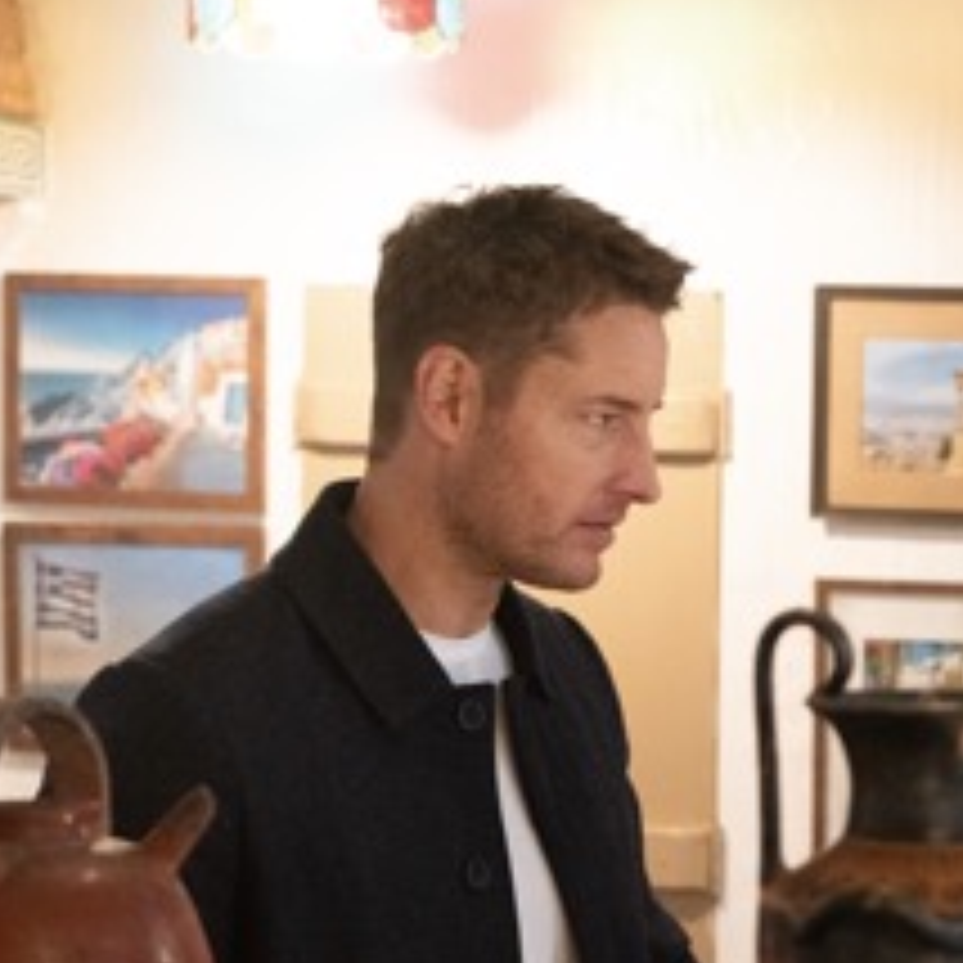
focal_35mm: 103
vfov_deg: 16.8
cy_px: 659
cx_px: 1035
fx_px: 3242
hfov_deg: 16.4
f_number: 2.8
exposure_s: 1/100
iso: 3200
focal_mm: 35
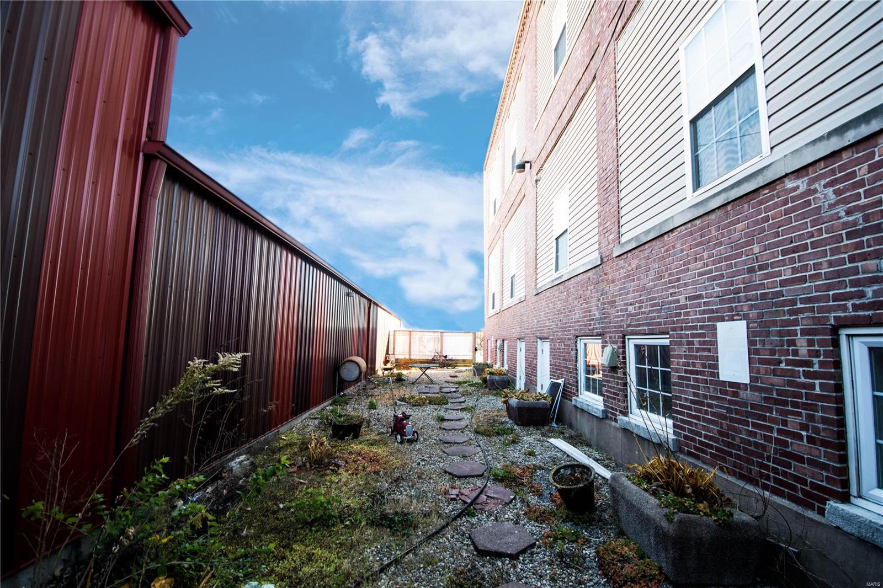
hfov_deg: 100.4
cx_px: 442
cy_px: 294
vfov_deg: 77.3
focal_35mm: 15
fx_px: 368
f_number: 3.5
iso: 800
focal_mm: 10
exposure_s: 1/320
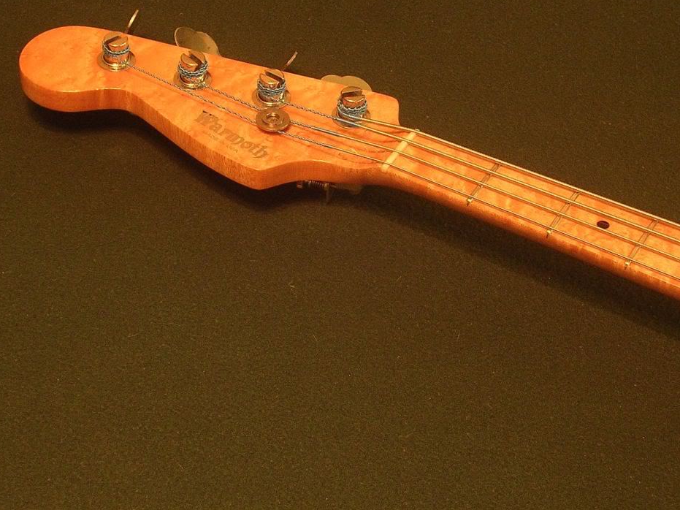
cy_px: 241
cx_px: 320
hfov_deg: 22.0
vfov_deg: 16.6
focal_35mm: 89
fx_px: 1748
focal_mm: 12.3
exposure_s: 1/3.33
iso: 294
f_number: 4
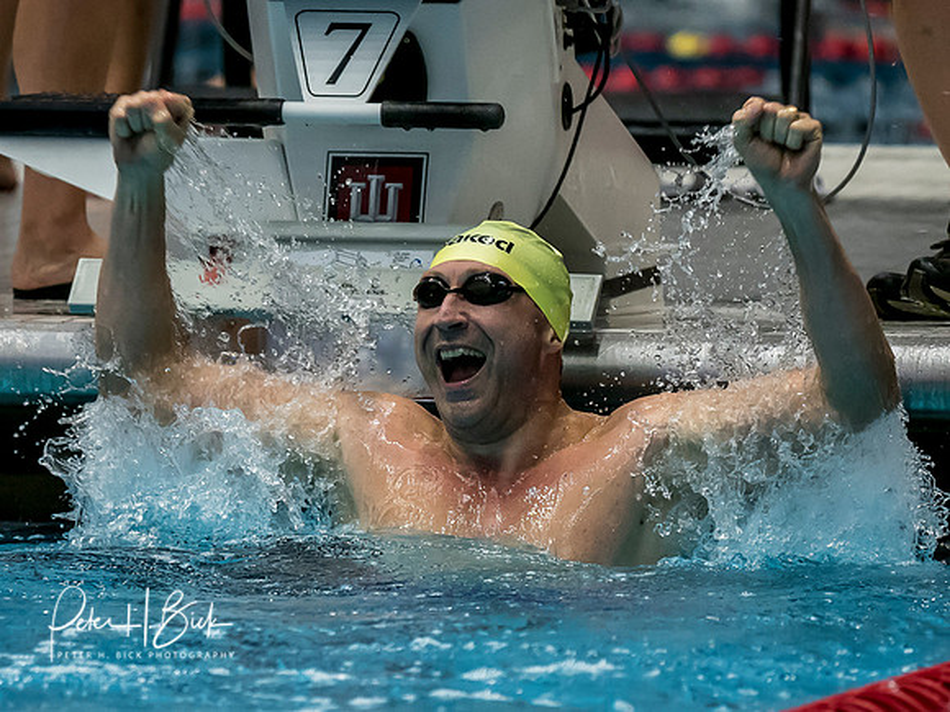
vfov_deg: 2.0
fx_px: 20139
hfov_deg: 2.7
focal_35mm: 734
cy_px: 646
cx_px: 479
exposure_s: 1/800
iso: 2500
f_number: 2.8
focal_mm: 200
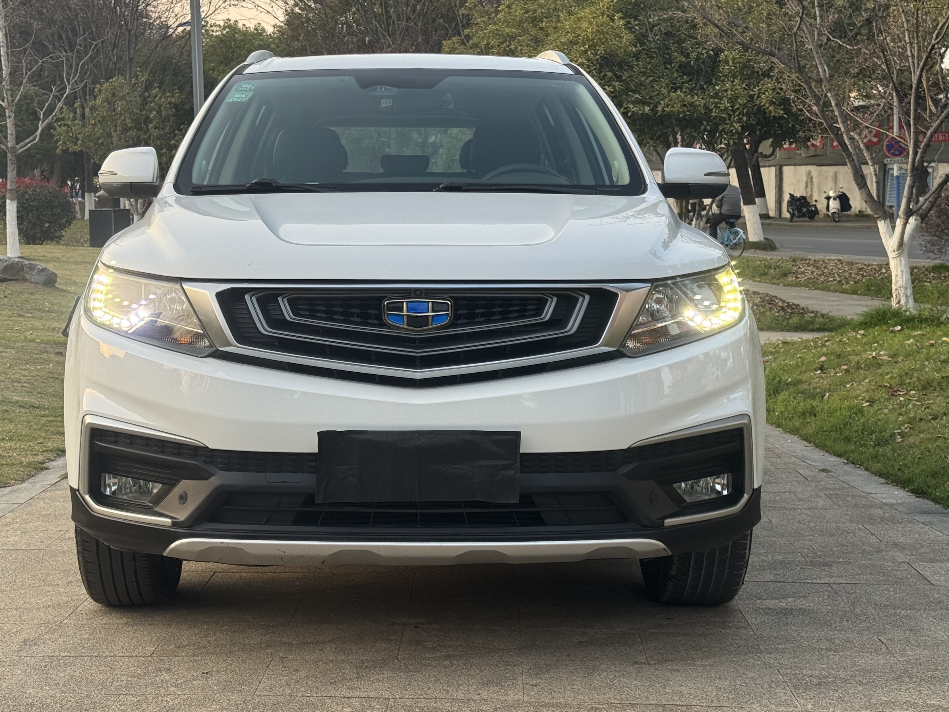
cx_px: 404
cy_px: 292
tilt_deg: -3.5
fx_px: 1590
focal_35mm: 58
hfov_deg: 33.2
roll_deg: +0.6
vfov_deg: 25.2
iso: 64
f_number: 1.78
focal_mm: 6.76
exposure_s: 1/352
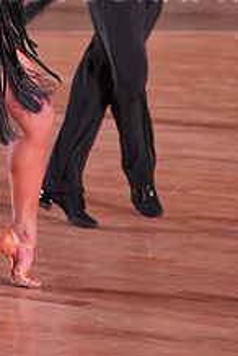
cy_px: -23
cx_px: 68
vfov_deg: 9.3
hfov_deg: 6.3
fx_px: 2155
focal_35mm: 218
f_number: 2.8
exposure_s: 1/400
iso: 1250
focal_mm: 82
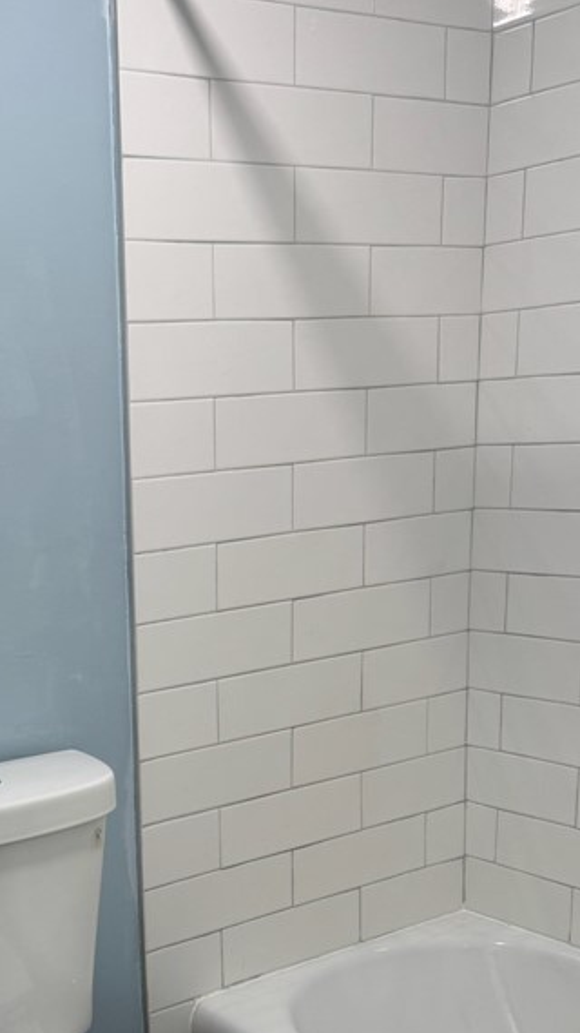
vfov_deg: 42.3
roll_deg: +3.2
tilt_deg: -15.4
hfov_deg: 24.4
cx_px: 14
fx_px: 1287
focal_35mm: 47
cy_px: 781
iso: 125
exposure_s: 1/120
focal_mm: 6.76
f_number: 1.78
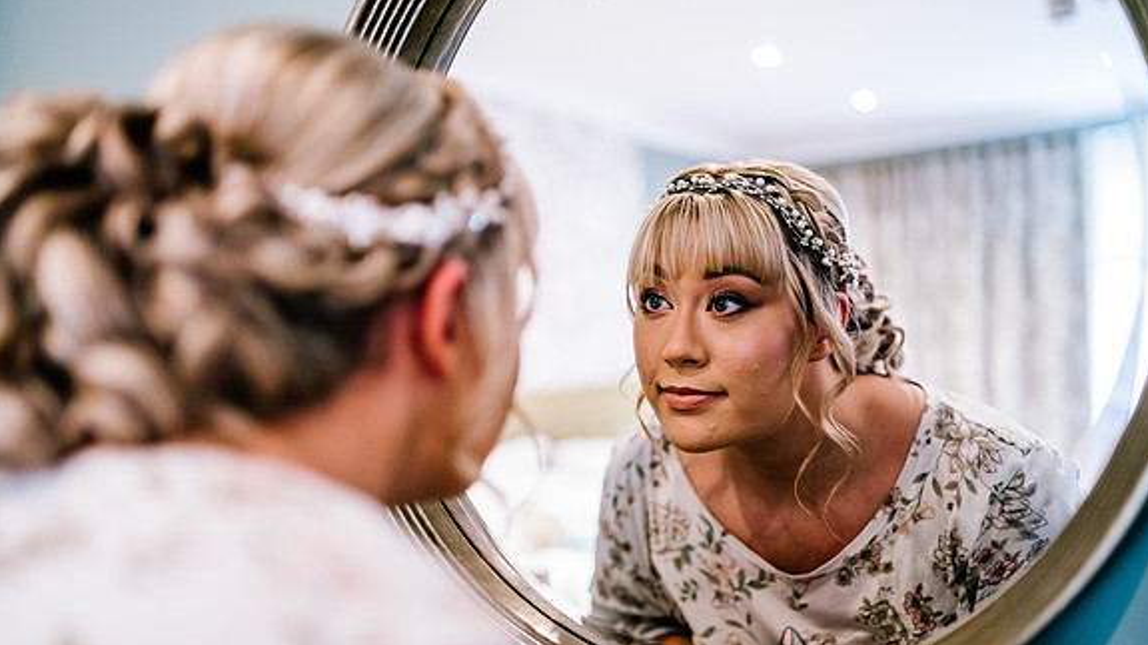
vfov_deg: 31.9
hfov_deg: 54.0
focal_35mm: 37
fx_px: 1126
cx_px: 573
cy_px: 346
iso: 1600
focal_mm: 35
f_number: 1.4
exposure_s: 1/250
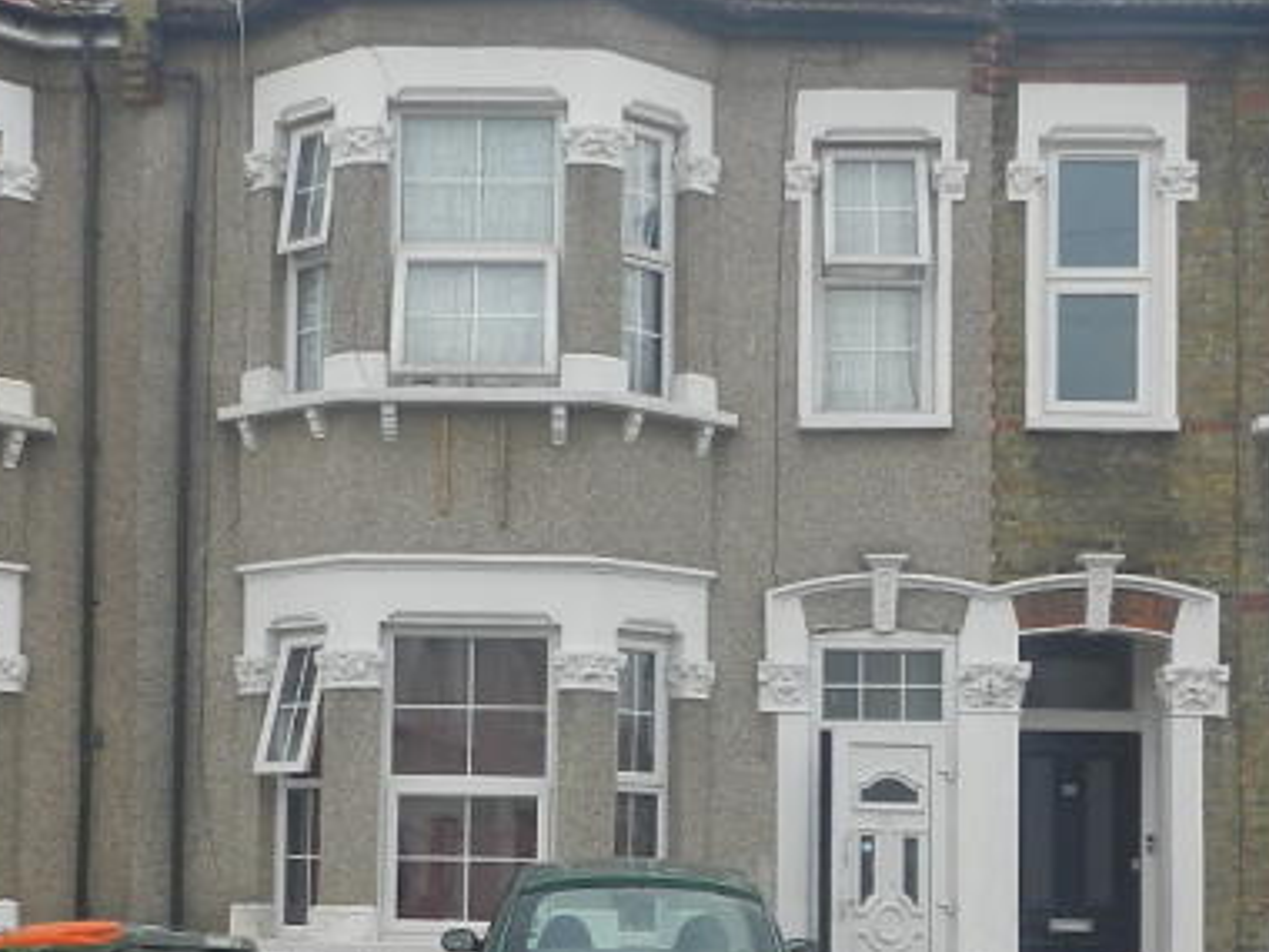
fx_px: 2273
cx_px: 591
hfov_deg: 31.2
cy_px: 788
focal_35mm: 62
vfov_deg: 23.2
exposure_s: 1/400
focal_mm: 4
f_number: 3.4
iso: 160
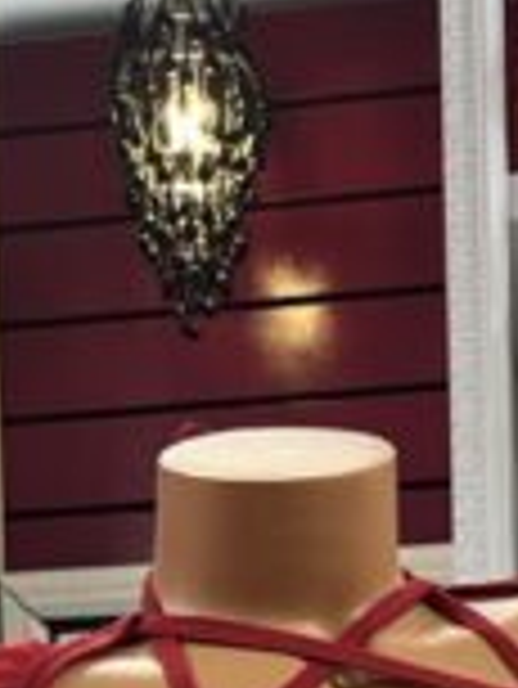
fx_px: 2032
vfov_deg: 16.0
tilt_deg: -1.4
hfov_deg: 14.3
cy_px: 1273
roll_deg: +2.2
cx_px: 491
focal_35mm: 102
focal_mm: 5.7
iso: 125
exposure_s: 1/60
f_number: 1.5
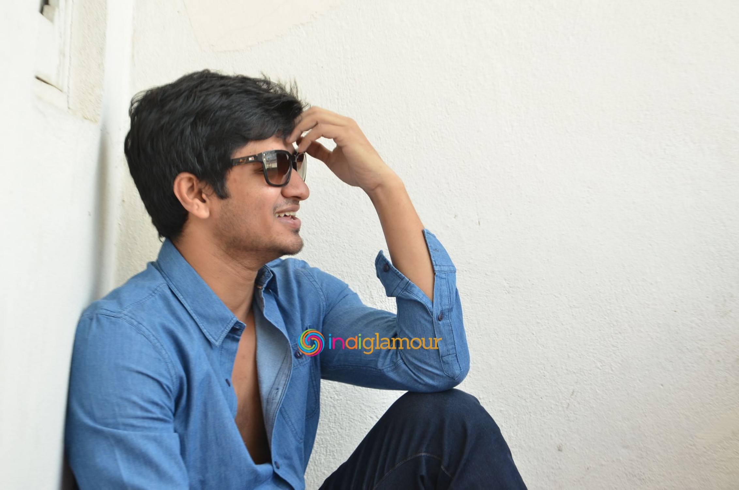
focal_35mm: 78
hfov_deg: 26.0
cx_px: 370
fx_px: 1598
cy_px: 245
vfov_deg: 17.4
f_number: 5.6
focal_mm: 52
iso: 500
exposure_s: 1/125
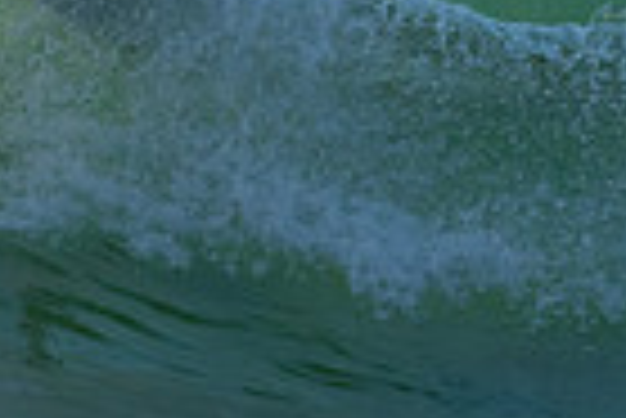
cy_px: -209
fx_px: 42351
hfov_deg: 0.8
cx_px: 432
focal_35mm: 2433
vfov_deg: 0.6
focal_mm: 390
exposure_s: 1/1250
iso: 560
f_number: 5.6
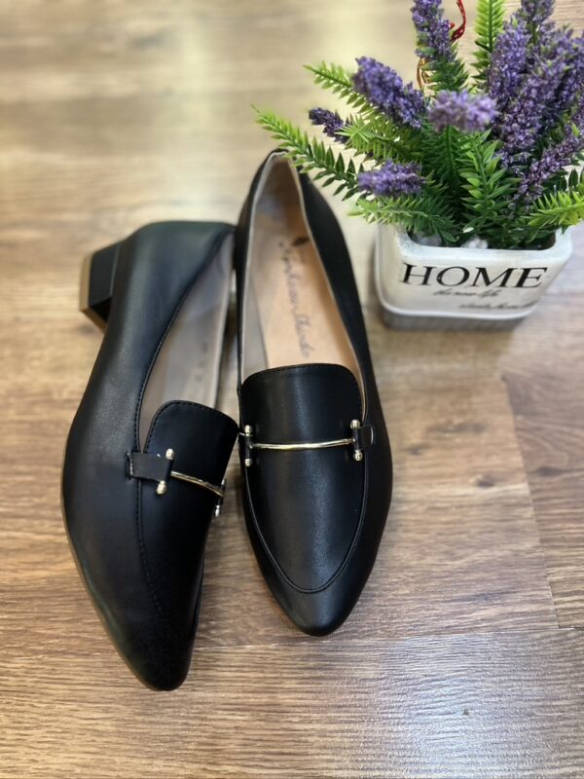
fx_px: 585
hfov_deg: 53.1
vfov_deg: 67.3
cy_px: 390
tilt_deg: -66.5
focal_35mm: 26
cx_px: 292
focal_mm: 5.1
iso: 500
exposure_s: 1/25
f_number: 1.6
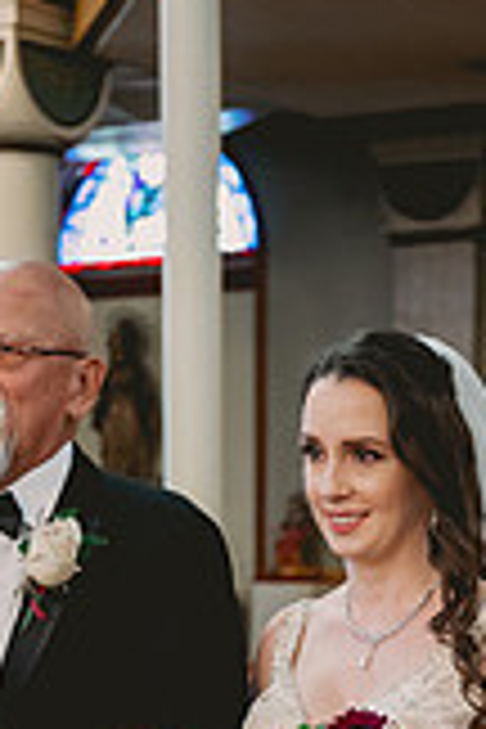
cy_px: 909
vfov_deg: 17.0
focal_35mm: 114
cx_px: 223
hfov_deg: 12.0
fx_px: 2308
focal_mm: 41
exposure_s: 1/250
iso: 3200
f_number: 2.8
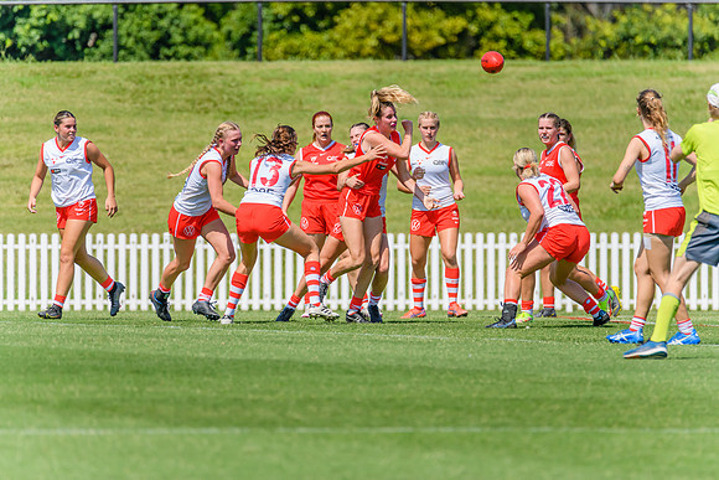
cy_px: 240
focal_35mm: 608
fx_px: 12147
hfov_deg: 3.4
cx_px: 360
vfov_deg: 2.3
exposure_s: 1/2000
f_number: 9
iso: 800
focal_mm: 600
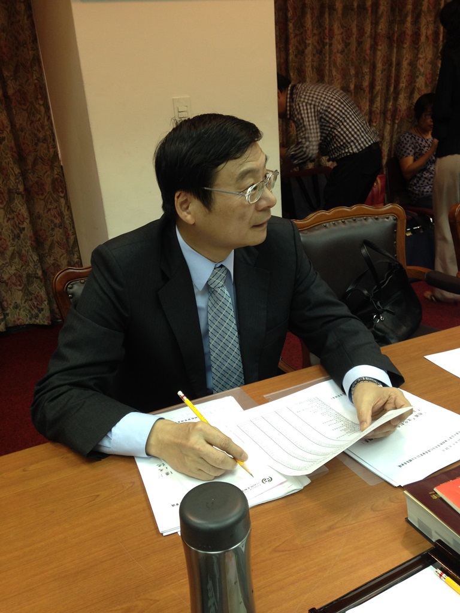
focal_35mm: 33
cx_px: 230
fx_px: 585
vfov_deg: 55.4
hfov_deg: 42.9
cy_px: 306
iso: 80
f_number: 2.4
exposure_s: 1/20
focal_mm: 4.12
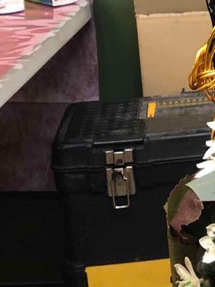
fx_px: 1110
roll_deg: +2.0
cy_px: -11
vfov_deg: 14.4
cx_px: 502
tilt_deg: -10.1
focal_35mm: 134
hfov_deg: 9.8
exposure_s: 1/20
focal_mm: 4
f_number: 1.8
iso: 40
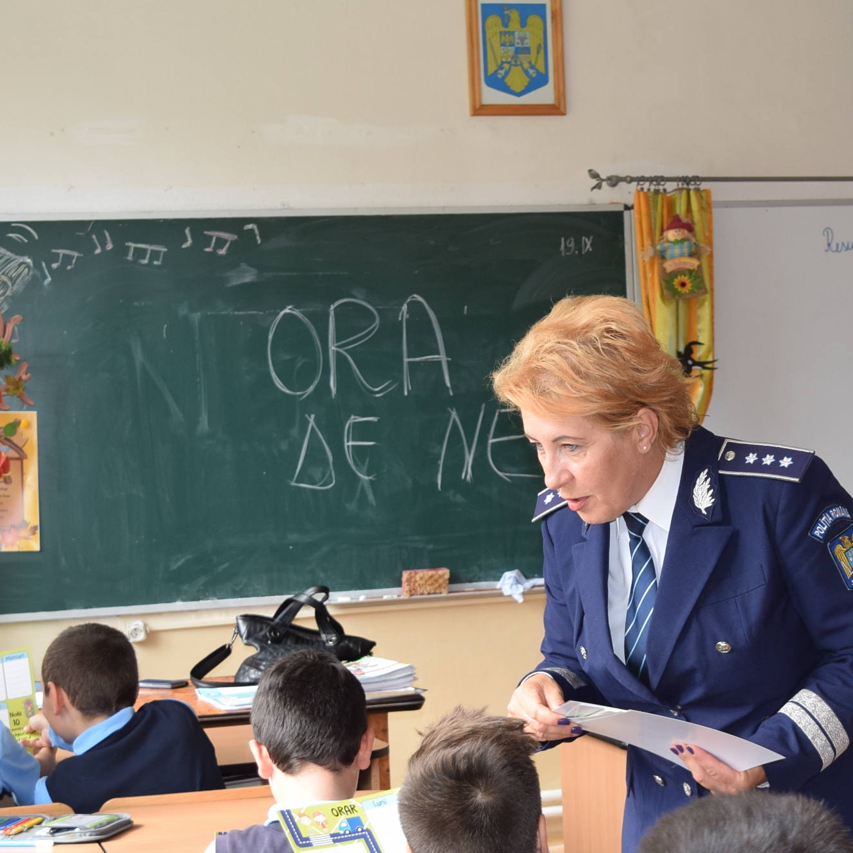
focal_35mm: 89
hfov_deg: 19.2
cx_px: 755
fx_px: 2480
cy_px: 595
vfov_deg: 19.4
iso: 400
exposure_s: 1/125
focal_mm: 31
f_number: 5.6
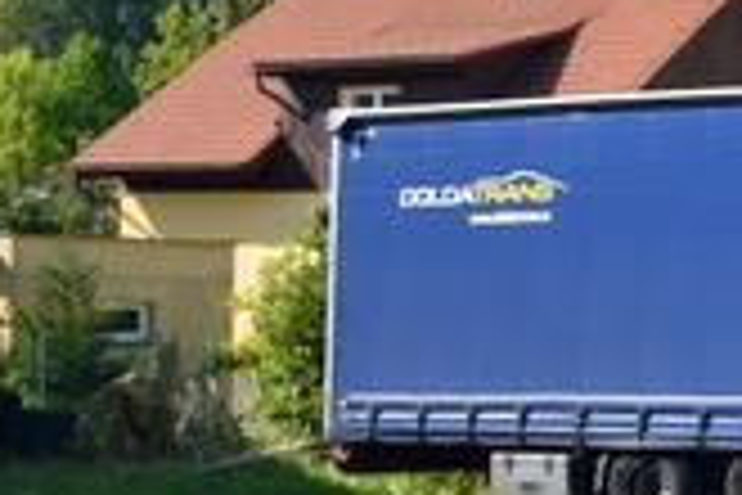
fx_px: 2039
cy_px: 331
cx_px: 1390
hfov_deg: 16.7
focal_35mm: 99
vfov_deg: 13.8
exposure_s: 1/160
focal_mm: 17
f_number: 6.3
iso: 100
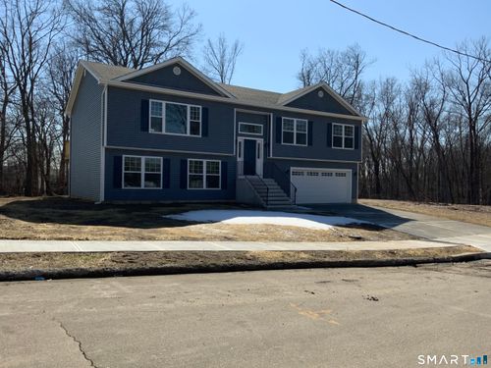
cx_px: 246
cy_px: 184
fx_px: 411
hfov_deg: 61.7
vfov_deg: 48.2
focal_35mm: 29
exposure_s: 1/2538
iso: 20
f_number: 1.8
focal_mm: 3
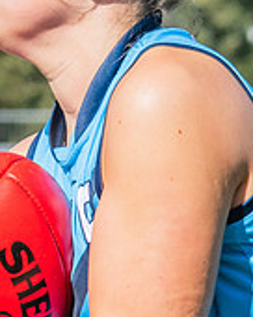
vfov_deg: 2.2
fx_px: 8283
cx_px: -38
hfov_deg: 1.7
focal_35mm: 885
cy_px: -52
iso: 800
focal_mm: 170
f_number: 13
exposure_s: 1/1250
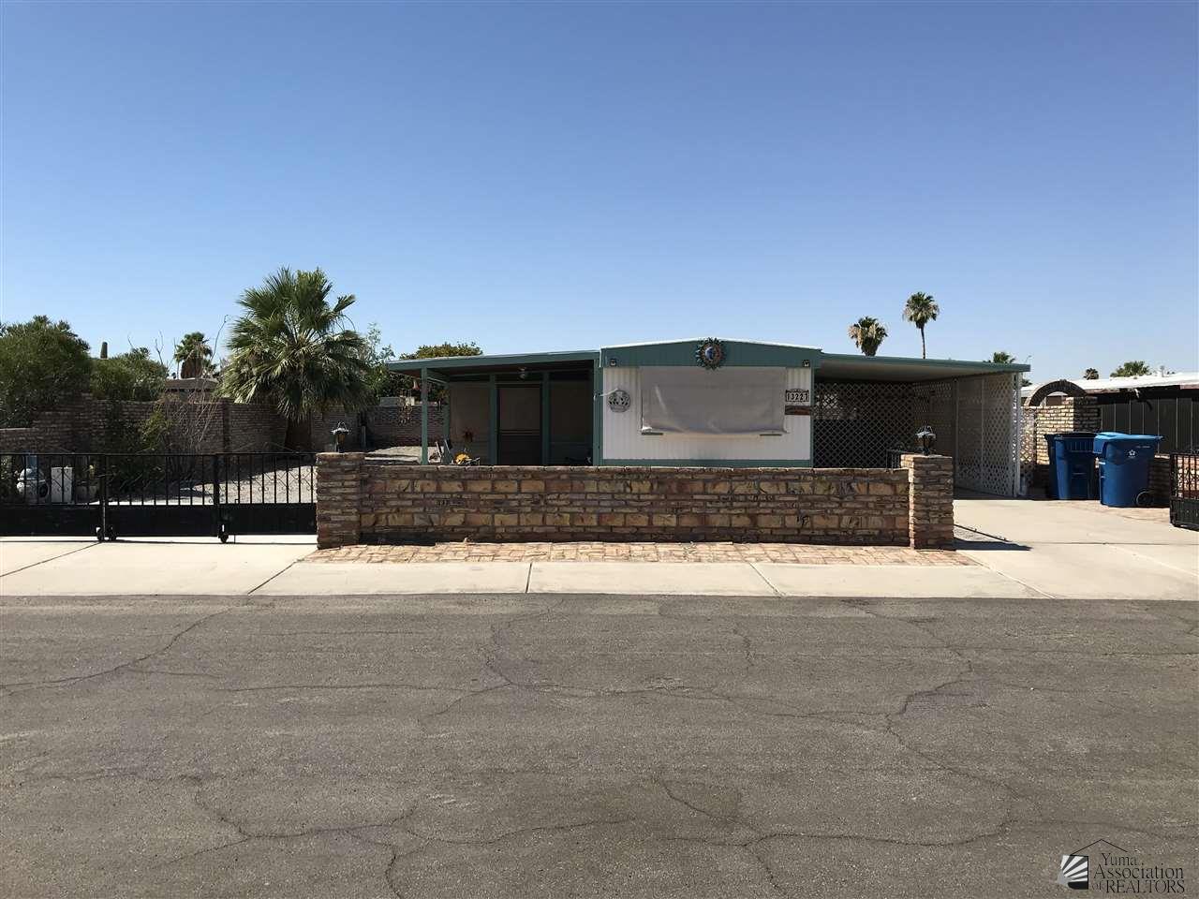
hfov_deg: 63.4
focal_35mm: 28
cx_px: 600
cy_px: 450
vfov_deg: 49.7
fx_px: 970
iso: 20
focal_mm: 3.99
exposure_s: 1/3096
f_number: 1.8
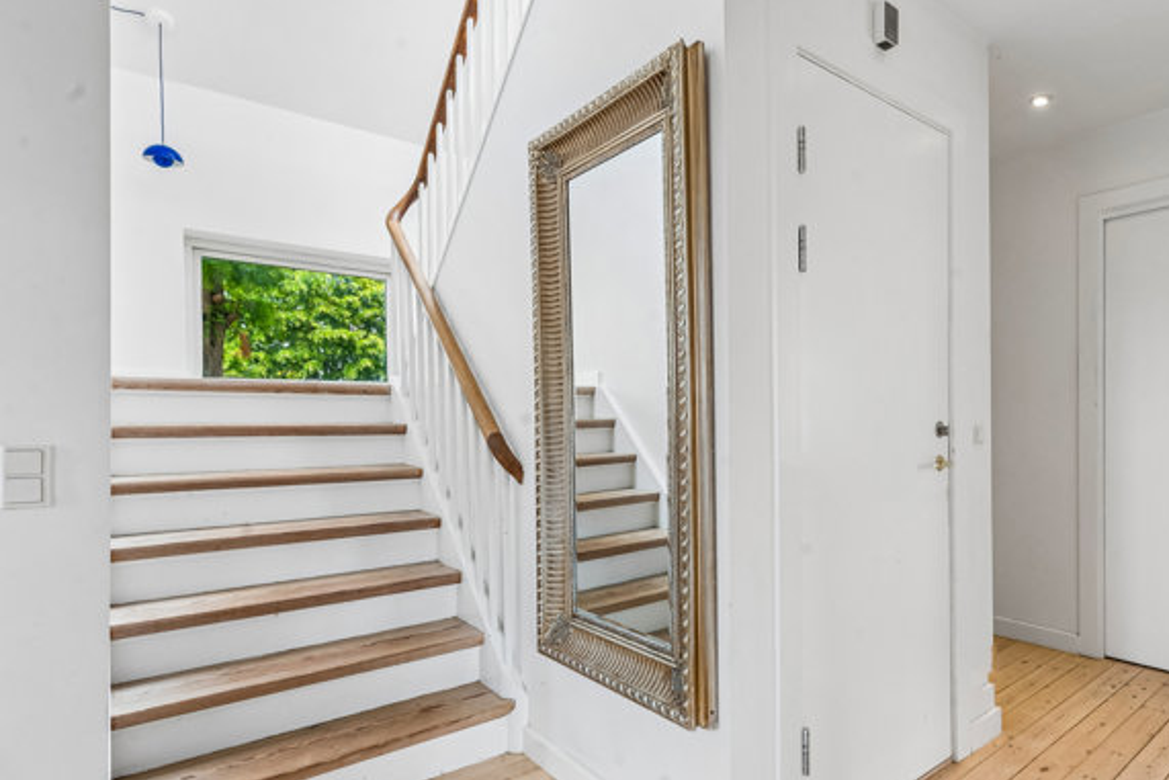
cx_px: 753
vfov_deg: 59.4
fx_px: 682
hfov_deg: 79.2
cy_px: 425
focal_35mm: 21
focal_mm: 15
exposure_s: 1/8
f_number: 10
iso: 200
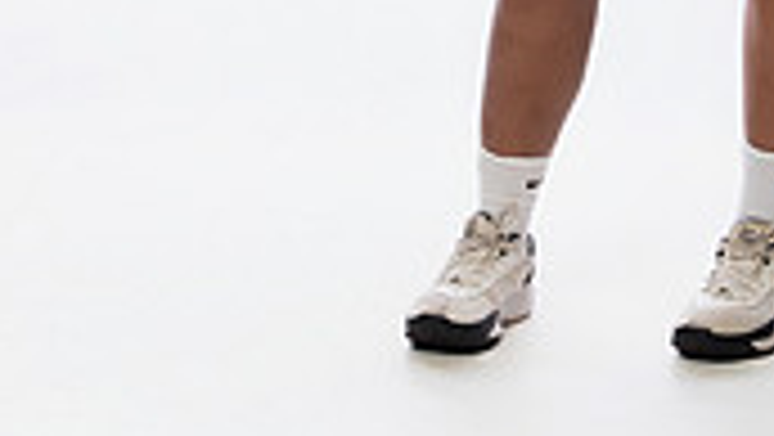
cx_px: 544
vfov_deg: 6.1
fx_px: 3943
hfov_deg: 11.2
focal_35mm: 192
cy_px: -508
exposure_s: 1/250
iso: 640
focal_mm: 70
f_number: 5.6
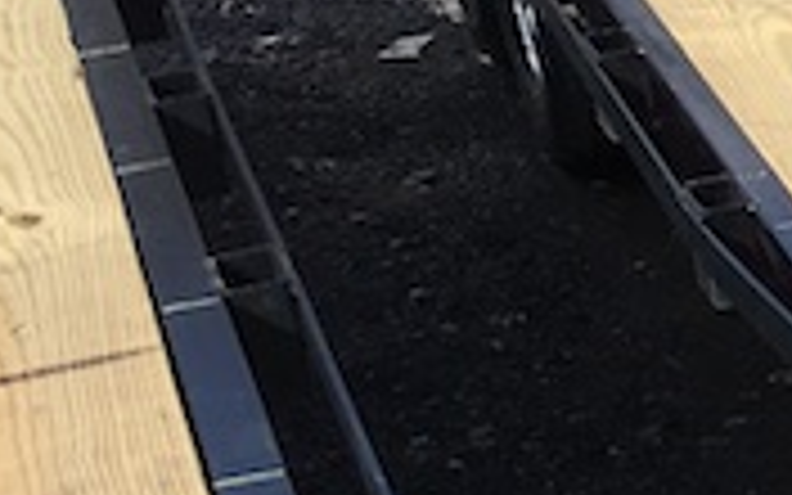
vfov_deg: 8.3
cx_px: 1678
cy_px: 358
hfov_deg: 11.7
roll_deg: +3.7
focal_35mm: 157
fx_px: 3389
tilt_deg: -18.4
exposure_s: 1/916
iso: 25
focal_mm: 4.15
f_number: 2.2
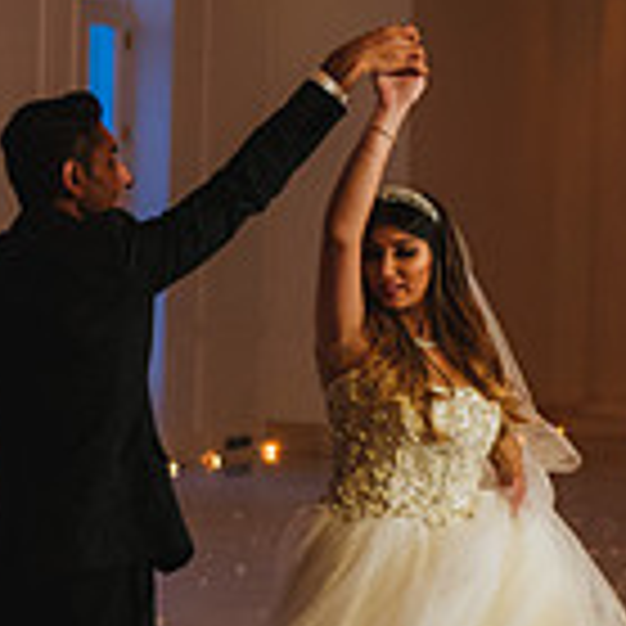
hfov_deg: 12.2
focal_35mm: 143
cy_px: 306
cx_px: 279
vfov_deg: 12.2
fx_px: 2926
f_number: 2.8
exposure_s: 1/125
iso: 1600
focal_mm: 52
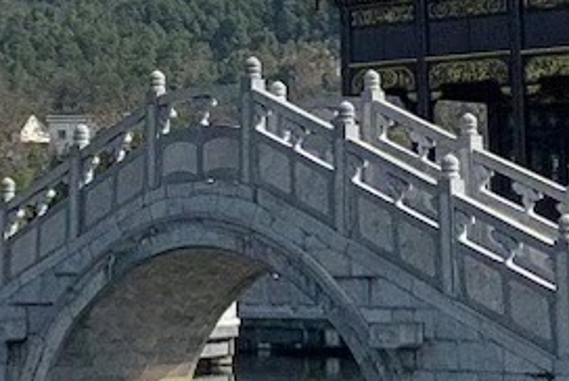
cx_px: 151
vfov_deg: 9.2
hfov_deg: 14.3
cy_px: -276
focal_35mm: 143
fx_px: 2263
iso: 25
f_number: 1.8
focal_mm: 4.25
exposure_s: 1/2545
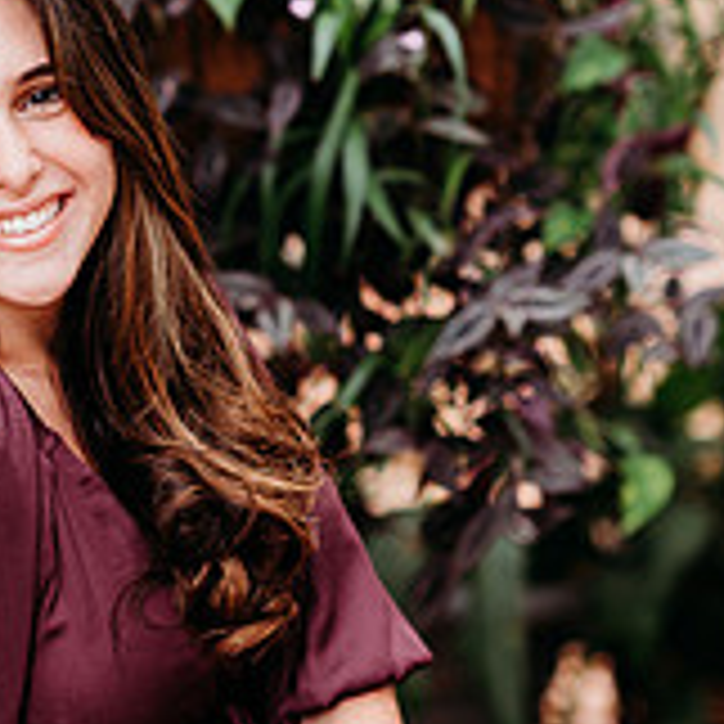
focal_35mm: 202
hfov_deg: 8.6
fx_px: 4780
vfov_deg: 8.7
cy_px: 477
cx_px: 63
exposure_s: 1/200
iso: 320
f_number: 2.2
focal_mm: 85
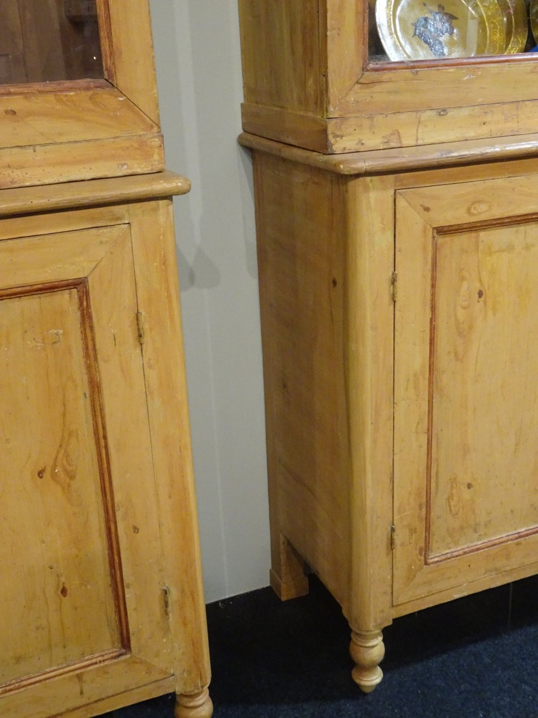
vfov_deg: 45.8
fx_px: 850
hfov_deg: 35.1
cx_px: 269
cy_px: 359
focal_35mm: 41
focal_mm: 7.05
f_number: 4
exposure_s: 1/30
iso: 800
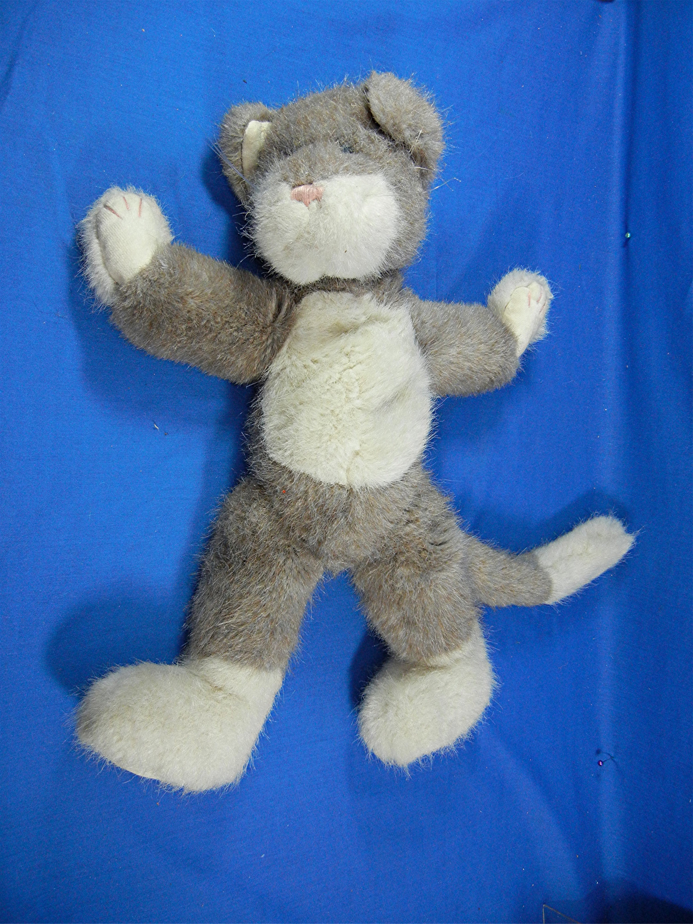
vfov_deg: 60.0
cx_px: 346
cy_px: 462
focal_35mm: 30
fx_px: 801
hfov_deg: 46.8
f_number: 3.5
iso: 216
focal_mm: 5.4
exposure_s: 1/30
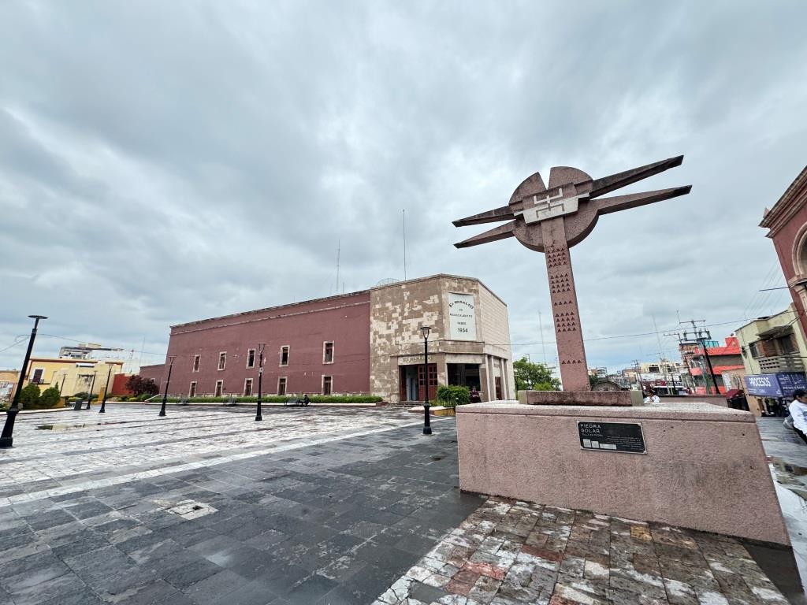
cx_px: 404
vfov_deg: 85.7
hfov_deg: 102.1
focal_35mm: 14
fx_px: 326
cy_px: 302
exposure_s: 1/508
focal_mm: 2.22
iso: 40
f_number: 2.2
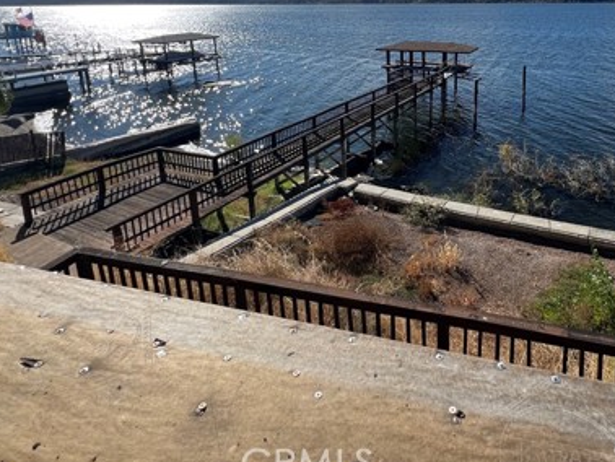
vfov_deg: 56.9
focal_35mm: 22
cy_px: 96
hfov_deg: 74.2
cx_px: 405
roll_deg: +0.3
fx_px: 391
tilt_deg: -13.8
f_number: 1.8
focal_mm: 1.57
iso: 32
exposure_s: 1/1488
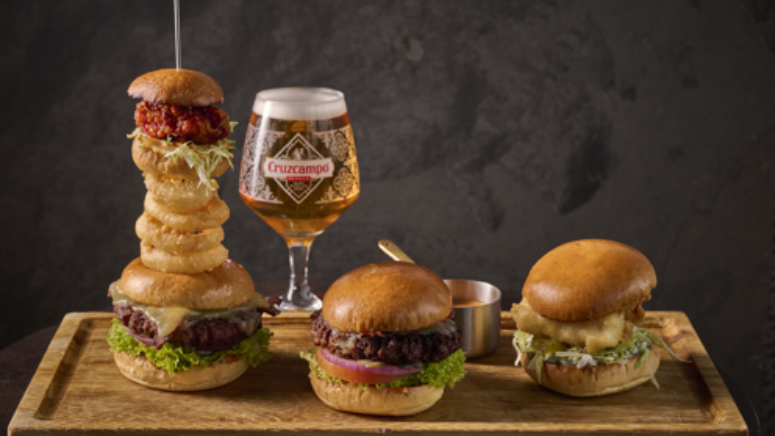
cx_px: 386
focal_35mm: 77
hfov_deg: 27.5
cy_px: 201
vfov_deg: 15.7
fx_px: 1582
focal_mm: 73
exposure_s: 1/125
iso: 500
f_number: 8
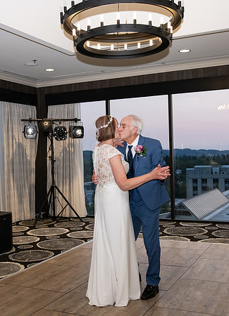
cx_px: 95
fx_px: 423
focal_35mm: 47
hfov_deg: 30.3
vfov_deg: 41.1
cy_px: 158
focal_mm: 32
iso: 2500
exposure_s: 1/320
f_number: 4
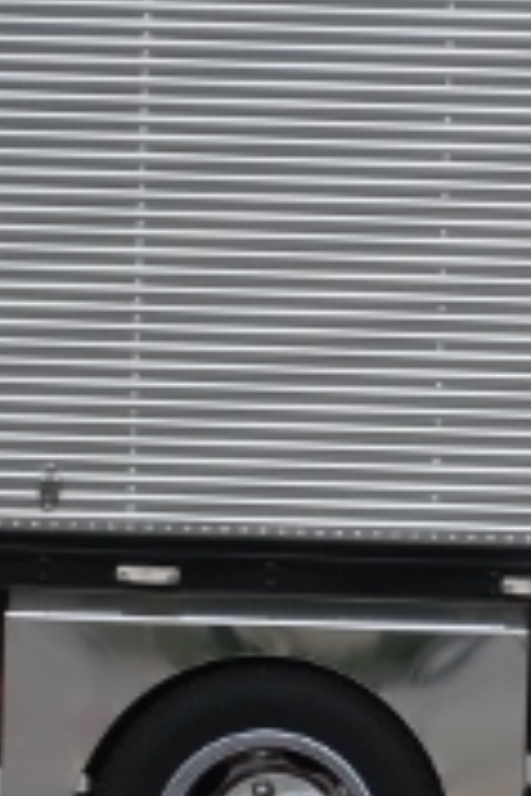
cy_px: 216
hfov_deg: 4.6
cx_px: 806
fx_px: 6588
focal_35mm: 298
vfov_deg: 6.9
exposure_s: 1/500
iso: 200
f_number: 5.6
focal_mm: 55
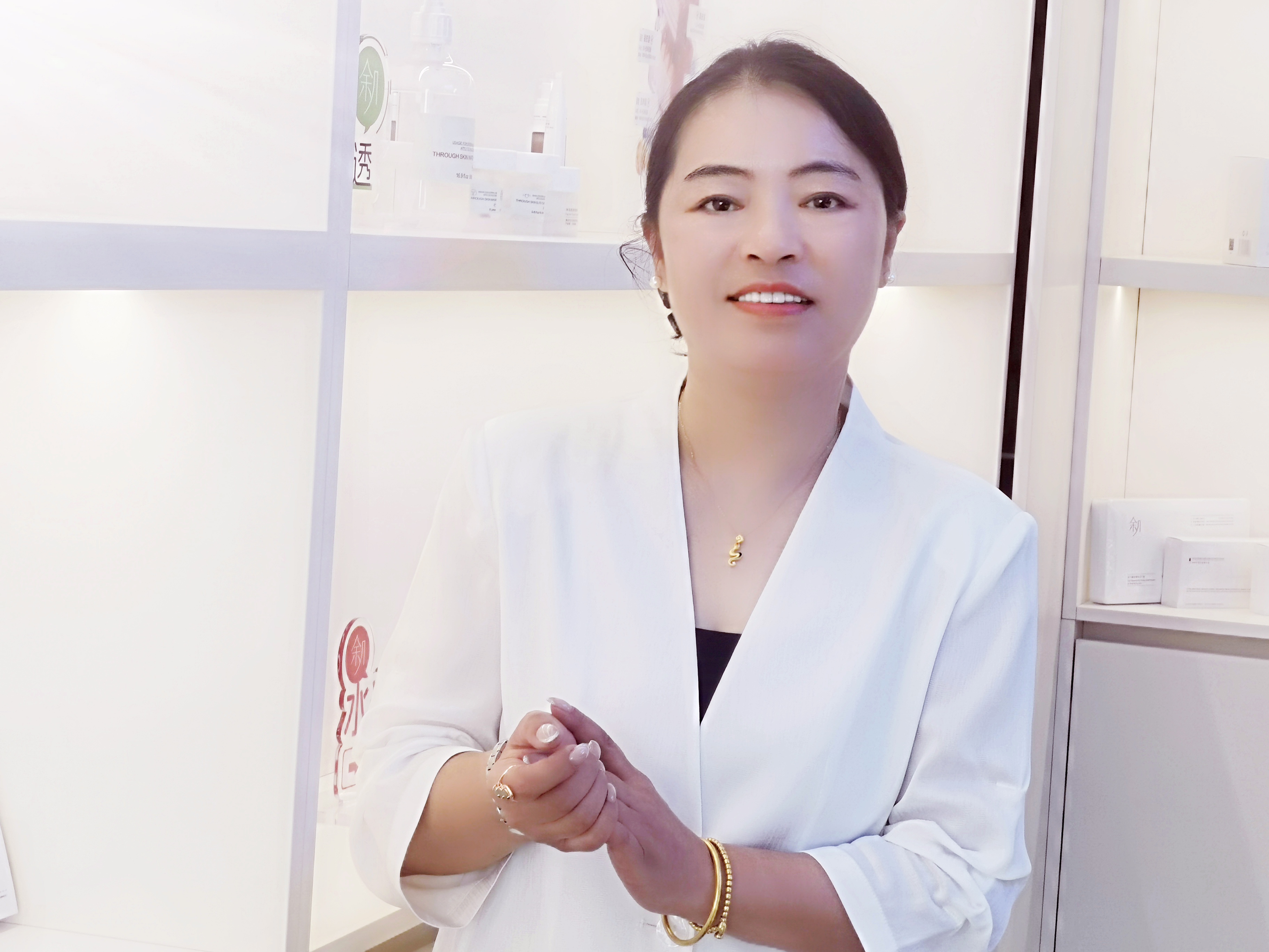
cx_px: 634
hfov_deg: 22.0
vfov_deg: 16.6
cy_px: 476
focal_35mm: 89
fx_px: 3263
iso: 100
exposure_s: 1/50
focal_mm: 7.48
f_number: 2.4
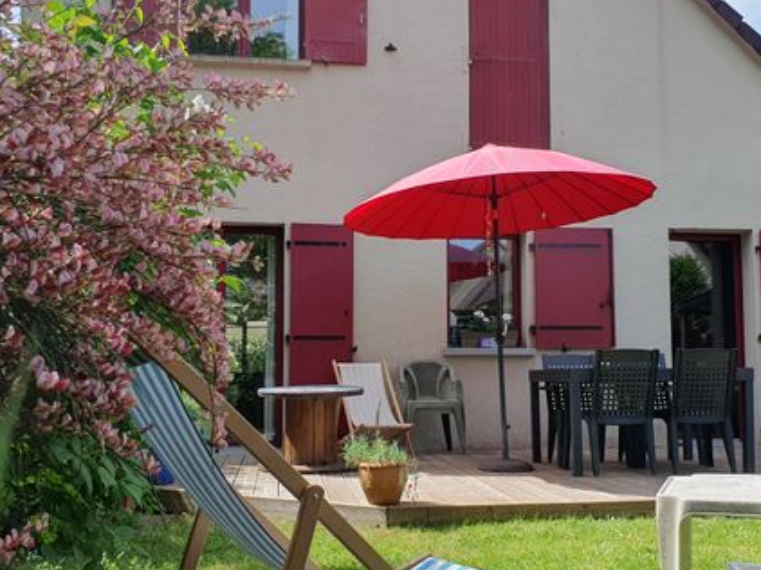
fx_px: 813
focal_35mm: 37
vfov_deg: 38.6
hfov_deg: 50.1
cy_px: 325
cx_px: 399
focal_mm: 4.32
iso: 50
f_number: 2.4
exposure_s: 1/790
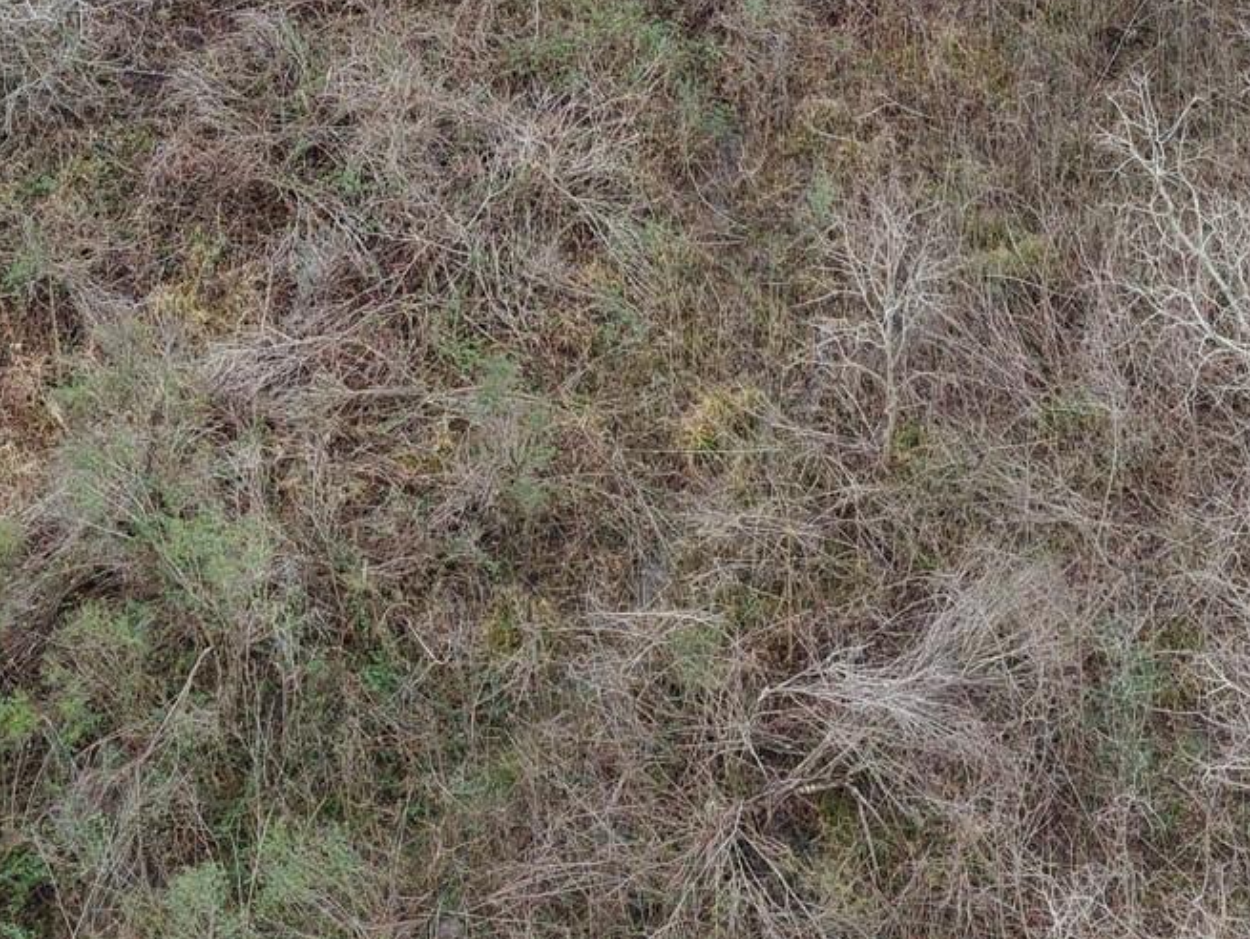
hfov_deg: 26.0
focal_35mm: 75
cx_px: 653
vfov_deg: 17.5
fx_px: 2710
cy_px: -500
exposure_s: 1/400
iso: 250
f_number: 1.8
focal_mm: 8.67
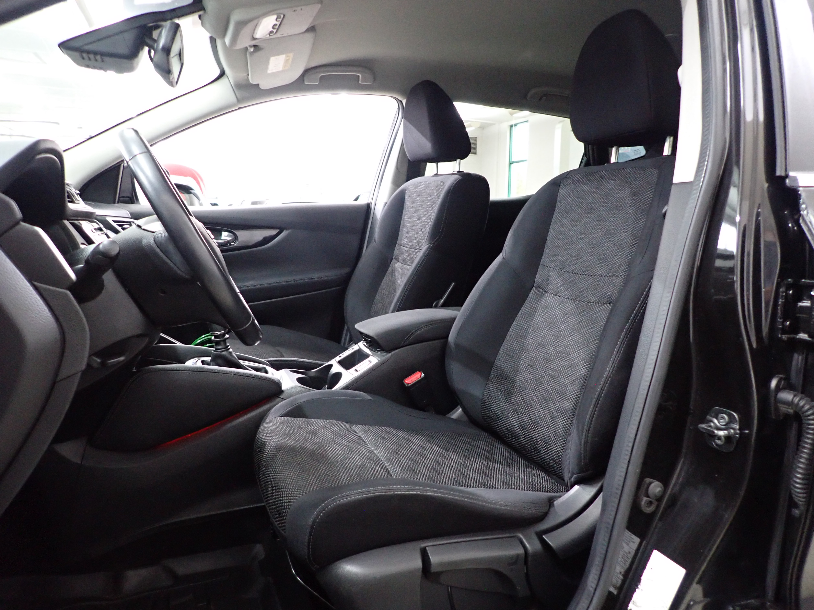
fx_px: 588
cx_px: 407
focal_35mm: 25
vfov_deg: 54.9
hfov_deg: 69.4
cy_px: 305
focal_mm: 4.5
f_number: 2
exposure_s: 1/30
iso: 640
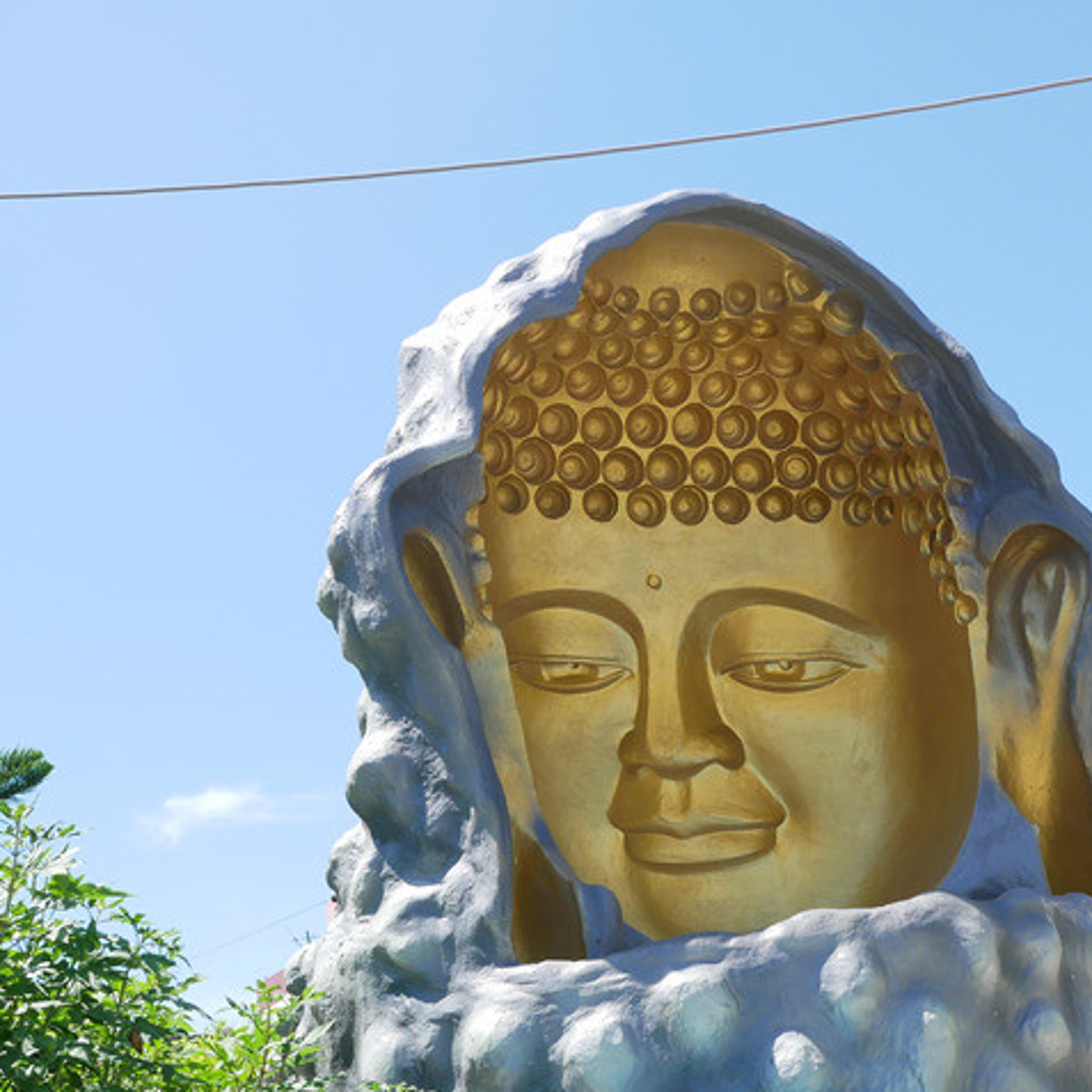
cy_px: 622
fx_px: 1785
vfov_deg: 34.0
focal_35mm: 50
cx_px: 753
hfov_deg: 33.6
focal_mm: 15
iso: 200
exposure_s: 1/640
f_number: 4
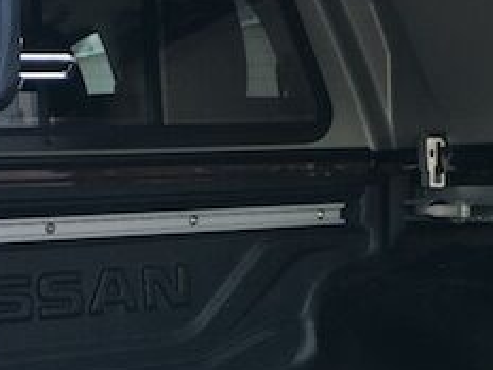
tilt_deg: -3.0
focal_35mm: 100
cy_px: 253
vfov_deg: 14.8
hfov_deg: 19.5
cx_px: 382
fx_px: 1424
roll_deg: -3.7
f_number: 2.2
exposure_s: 1/100
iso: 25
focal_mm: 4.15
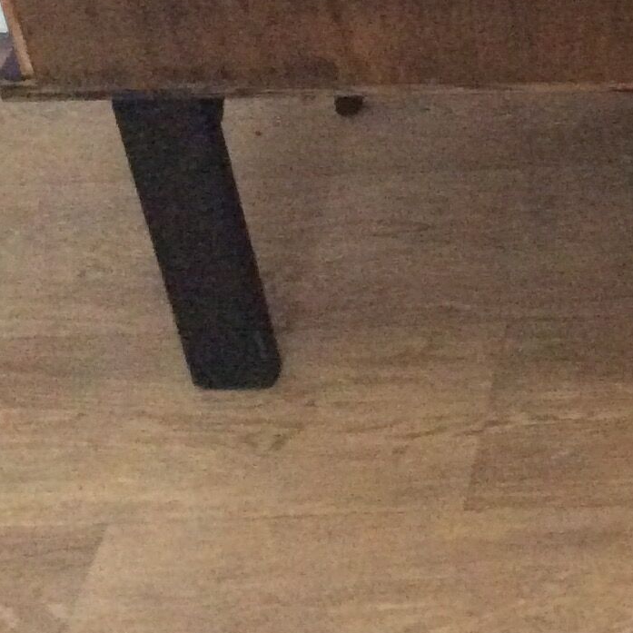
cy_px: 15
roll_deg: +1.4
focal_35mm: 105
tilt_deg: -31.2
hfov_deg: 15.2
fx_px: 2172
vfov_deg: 16.3
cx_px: 987
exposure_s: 1/17
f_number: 2.4
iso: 500
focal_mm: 3.3
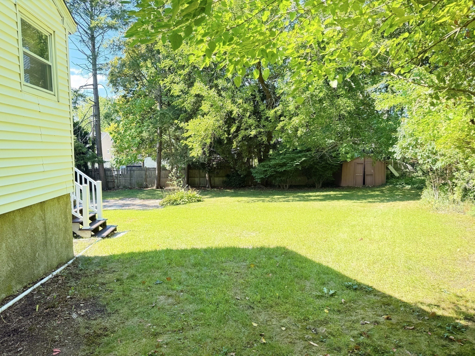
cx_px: 238
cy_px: 178
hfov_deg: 71.6
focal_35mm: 24
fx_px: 329
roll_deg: -0.2
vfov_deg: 56.8
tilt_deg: -4.8
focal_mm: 6.76
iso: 80
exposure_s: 1/336
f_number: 1.78
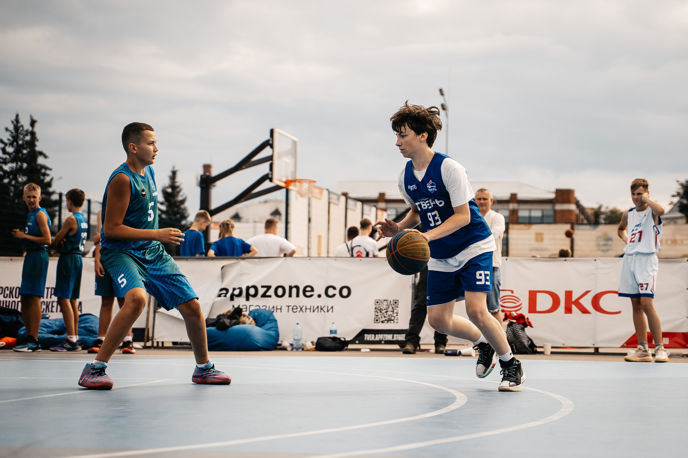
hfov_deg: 23.3
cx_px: 396
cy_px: 229
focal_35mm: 87
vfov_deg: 15.7
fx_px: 1665
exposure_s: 1/3200
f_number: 3.5
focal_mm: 75
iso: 320
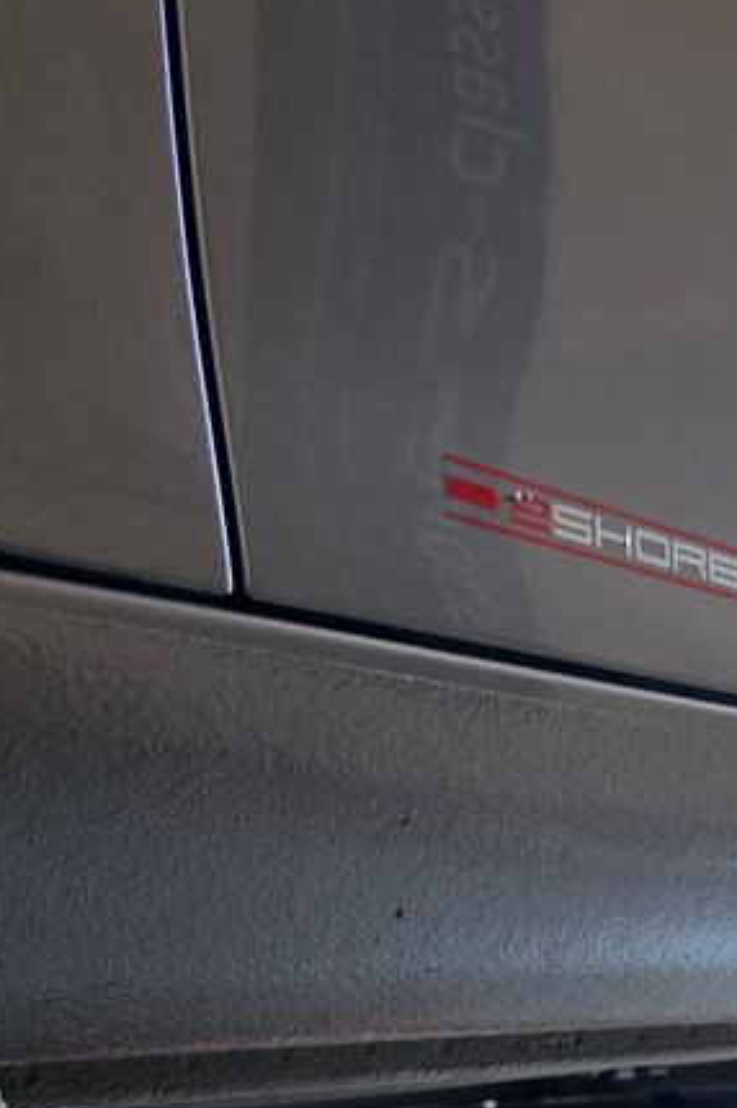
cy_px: 897
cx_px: 644
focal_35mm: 57
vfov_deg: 34.0
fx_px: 1753
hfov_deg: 23.2
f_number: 1.7
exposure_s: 1/120
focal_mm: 6.3
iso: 125
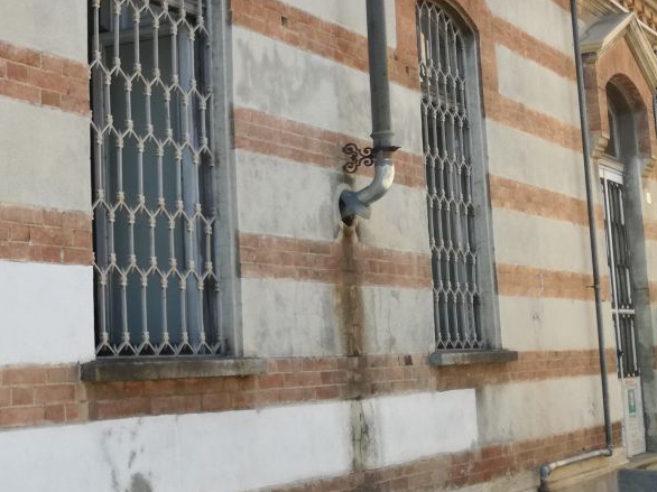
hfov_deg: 30.3
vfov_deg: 24.7
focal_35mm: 59
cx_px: -11
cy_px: 175
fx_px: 1119
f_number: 2
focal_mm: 3.79
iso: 50
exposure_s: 1/261
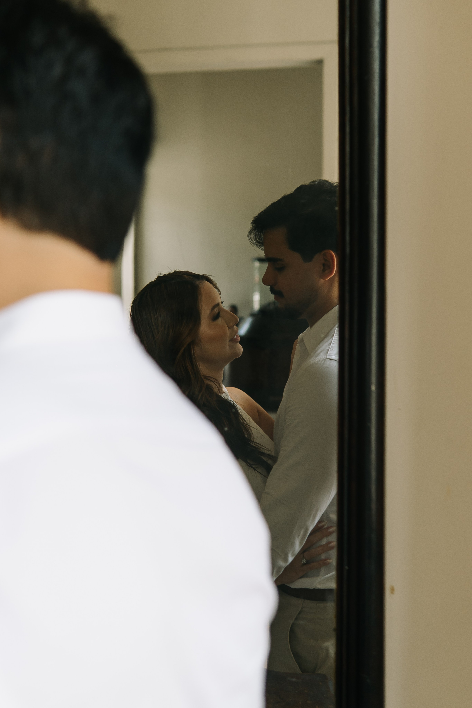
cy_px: 354
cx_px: 236
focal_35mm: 45
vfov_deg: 43.6
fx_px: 885
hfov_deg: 29.9
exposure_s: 1/160
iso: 200
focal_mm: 30
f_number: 2.5
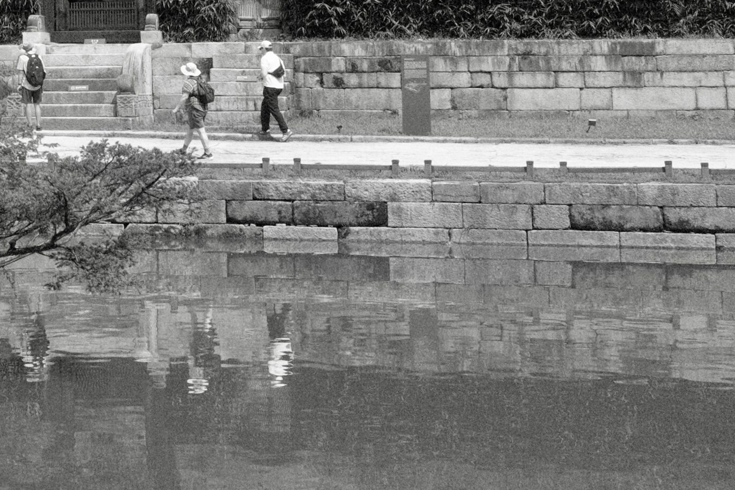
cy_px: -183
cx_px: -141
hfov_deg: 18.9
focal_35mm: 102
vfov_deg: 12.9
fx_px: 2082
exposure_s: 1/6000
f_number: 8
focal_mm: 23
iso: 3200
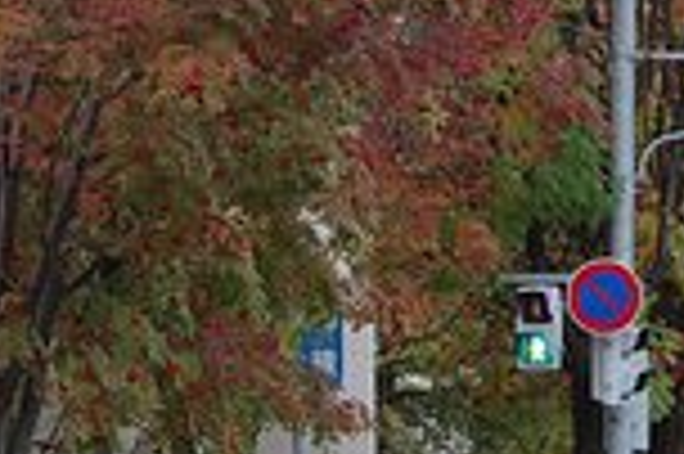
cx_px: -266
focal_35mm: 534
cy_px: 43
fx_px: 10142
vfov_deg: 2.6
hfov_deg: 3.8
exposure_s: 1/50
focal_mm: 53
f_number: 10
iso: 400
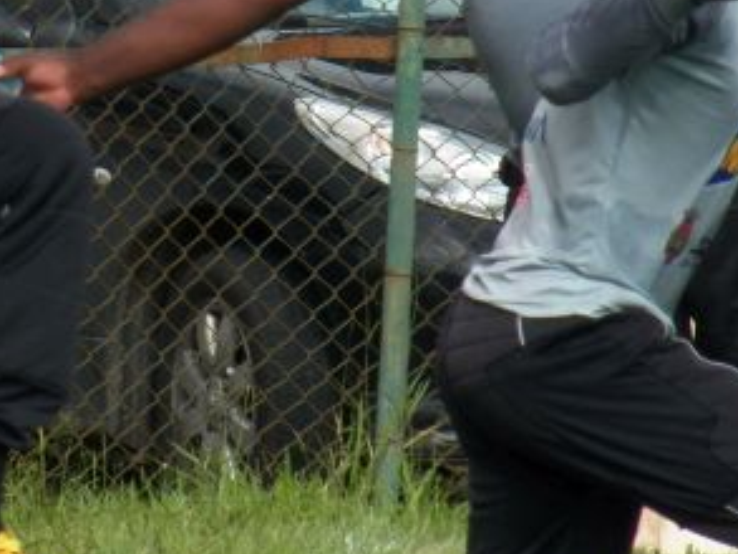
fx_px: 33933
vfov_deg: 0.9
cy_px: -28
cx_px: 25
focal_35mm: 1591
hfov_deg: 1.2
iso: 125
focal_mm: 104.6
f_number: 4.5
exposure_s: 1/640
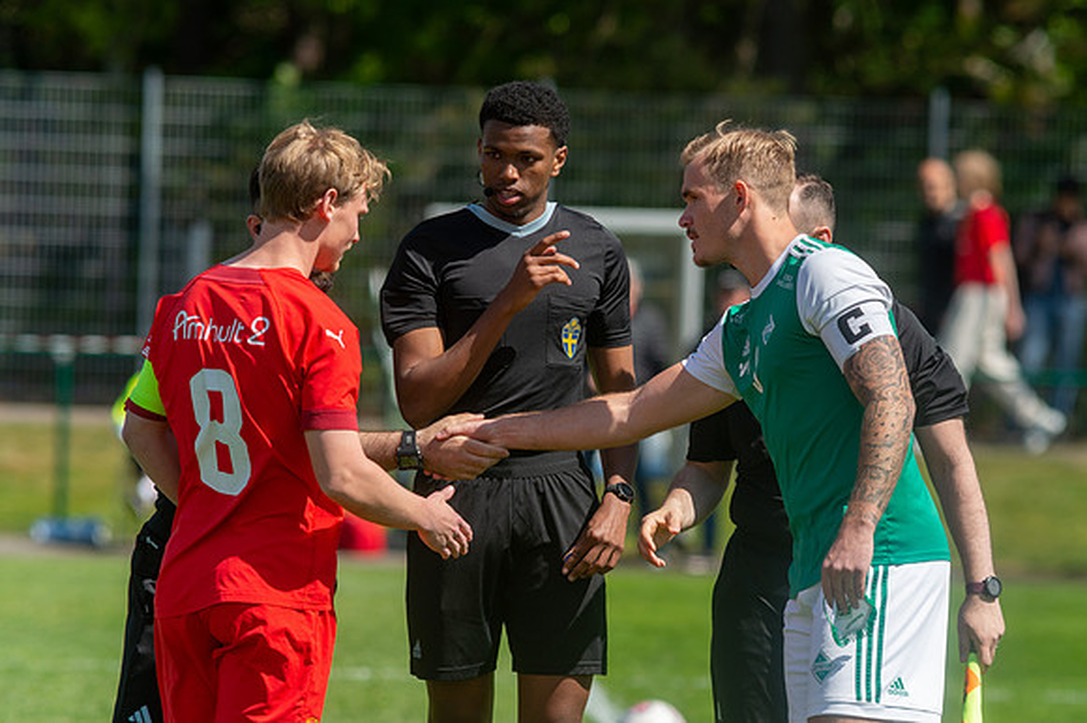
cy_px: 362
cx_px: 544
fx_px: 12847
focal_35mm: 426
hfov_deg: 4.8
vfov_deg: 3.2
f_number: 5
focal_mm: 420
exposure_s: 1/1000
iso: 220
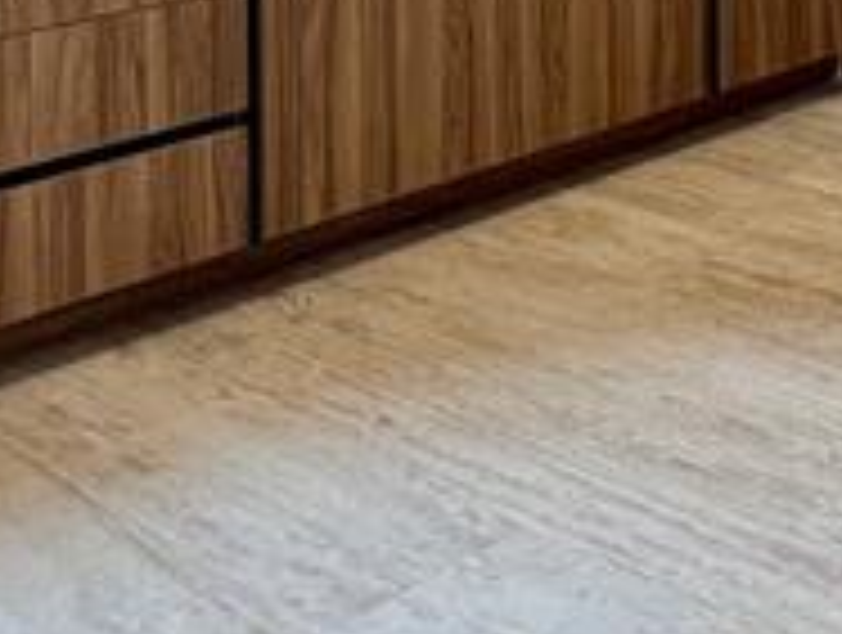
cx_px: 896
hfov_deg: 25.6
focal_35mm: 71
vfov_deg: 17.9
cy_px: -391
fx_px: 1730
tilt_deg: -0.8
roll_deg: +0.2
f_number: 1.8
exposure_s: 1/120
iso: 250
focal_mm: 1.57
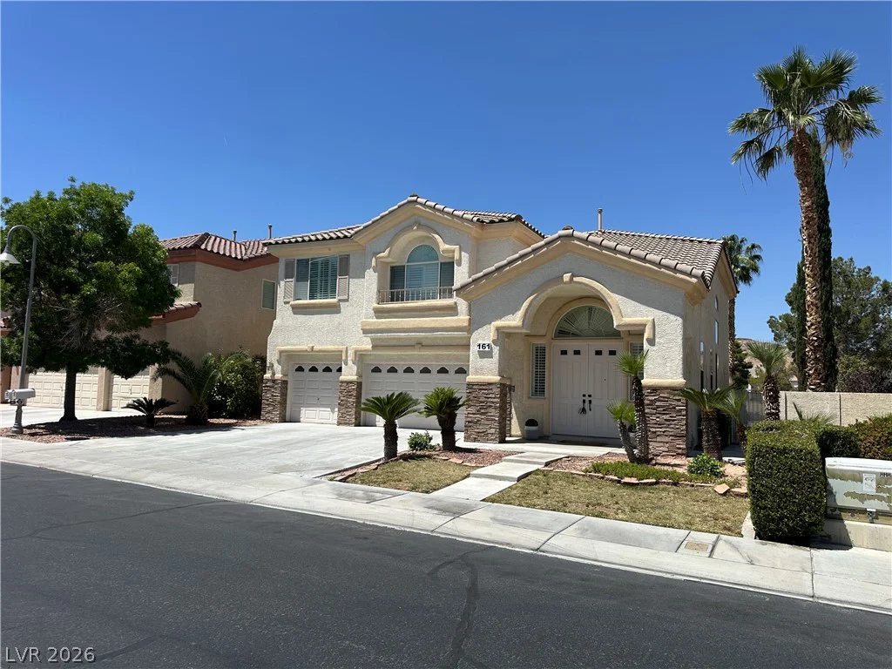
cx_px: 446
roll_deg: -2.0
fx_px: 618
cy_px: 334
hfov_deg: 71.6
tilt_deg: +4.5
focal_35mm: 24
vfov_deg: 56.8
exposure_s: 1/6211
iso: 80
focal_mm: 6.86
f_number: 1.78
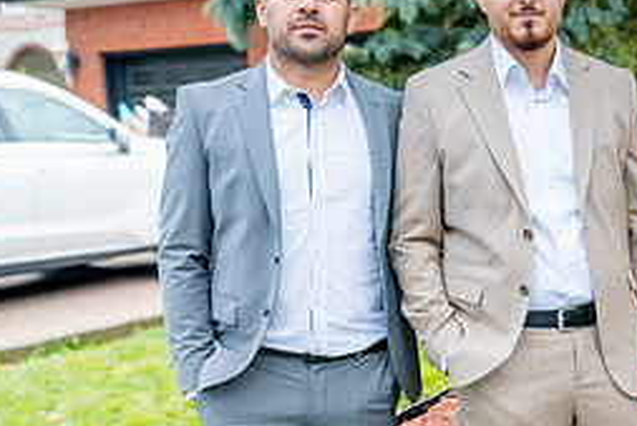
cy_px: 334
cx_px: 634
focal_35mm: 62
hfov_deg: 30.2
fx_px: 1098
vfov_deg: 21.7
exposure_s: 1/200
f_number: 7.1
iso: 320
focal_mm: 27
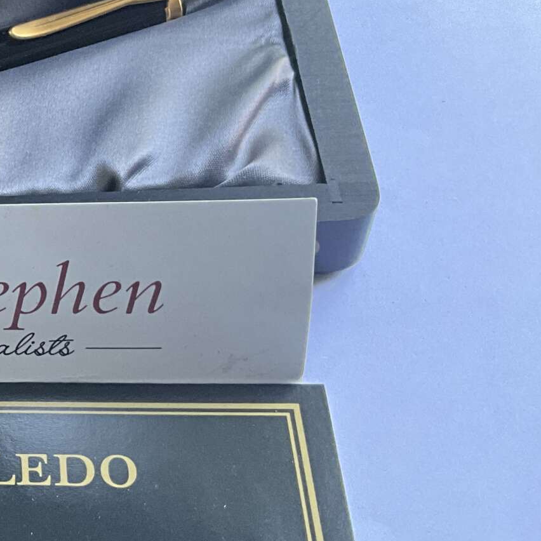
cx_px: -259
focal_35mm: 77
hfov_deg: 19.7
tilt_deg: -50.0
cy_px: 220
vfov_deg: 22.4
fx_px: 1361
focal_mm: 3
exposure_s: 1/60
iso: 64
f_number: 1.8
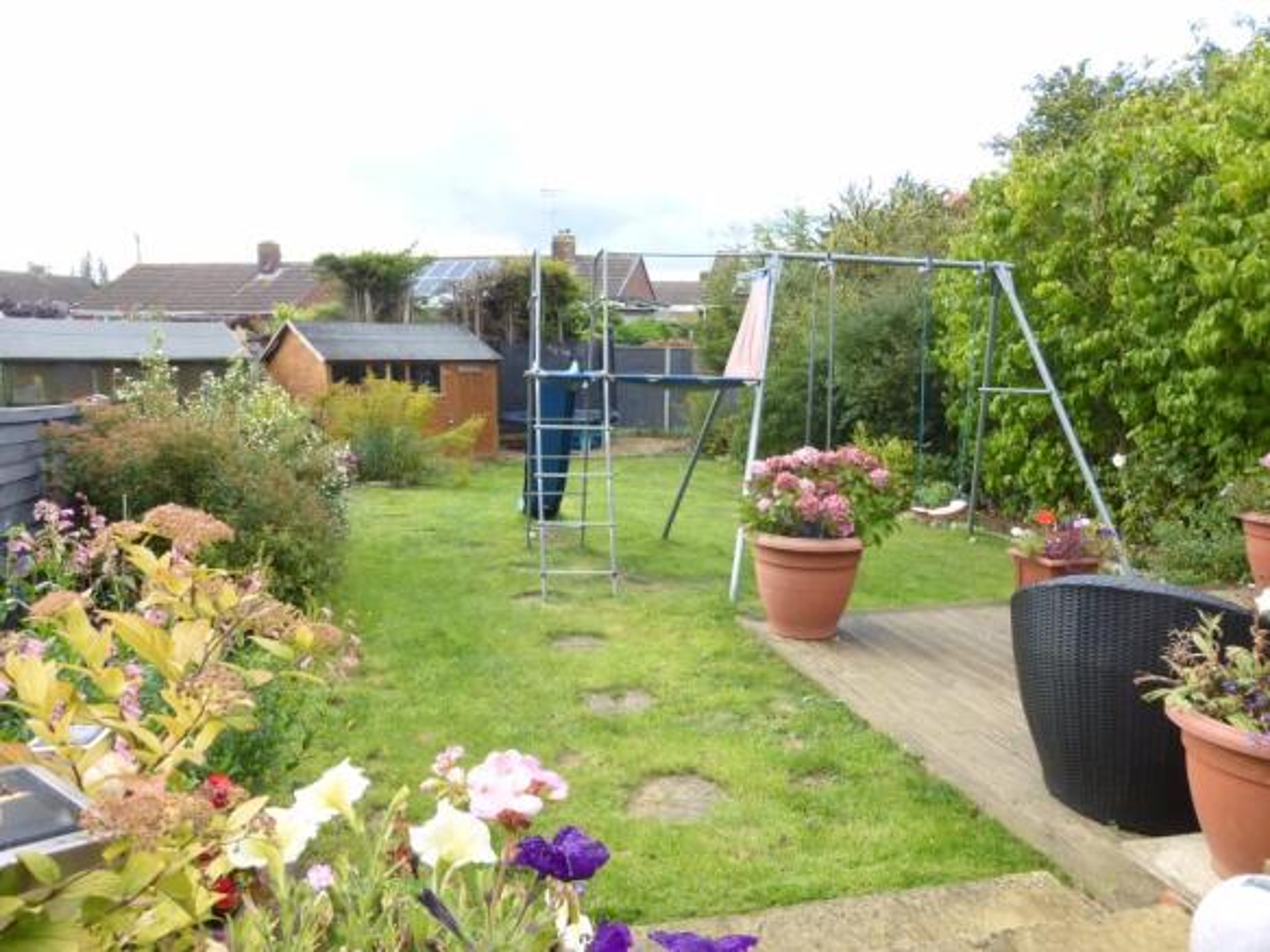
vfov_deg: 56.8
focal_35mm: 24
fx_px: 880
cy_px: 476
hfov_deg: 71.6
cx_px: 635
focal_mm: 4.3
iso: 100
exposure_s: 1/200
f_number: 3.3
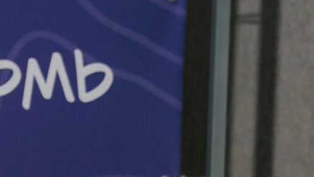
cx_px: -478
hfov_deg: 8.3
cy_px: -327
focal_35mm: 236
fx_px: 1965
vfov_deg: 4.9
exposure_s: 1/125
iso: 320
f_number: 2.8
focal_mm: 38
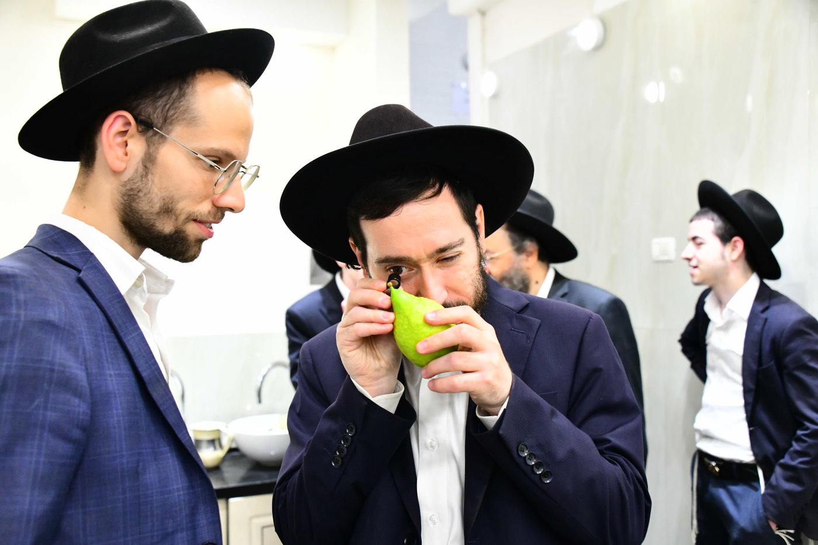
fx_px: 818
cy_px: 272
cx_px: 409
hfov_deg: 53.1
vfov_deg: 36.9
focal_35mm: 36
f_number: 5
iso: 4000
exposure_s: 1/160
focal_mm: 36
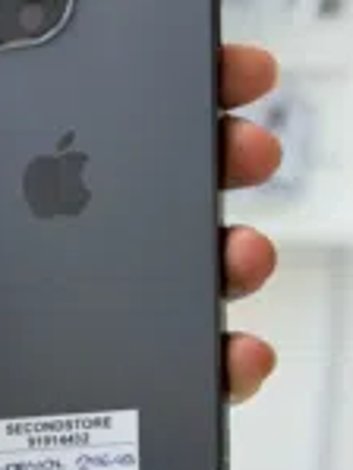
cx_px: -3
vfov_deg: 15.3
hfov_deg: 11.4
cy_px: 290
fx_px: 1751
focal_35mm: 129
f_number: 1.78
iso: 50
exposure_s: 1/201
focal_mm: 6.76
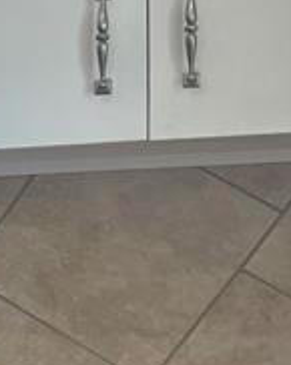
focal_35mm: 143
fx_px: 1543
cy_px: 313
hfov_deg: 8.3
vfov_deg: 13.4
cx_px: -700
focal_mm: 5.1
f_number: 1.6
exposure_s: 1/164
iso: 50
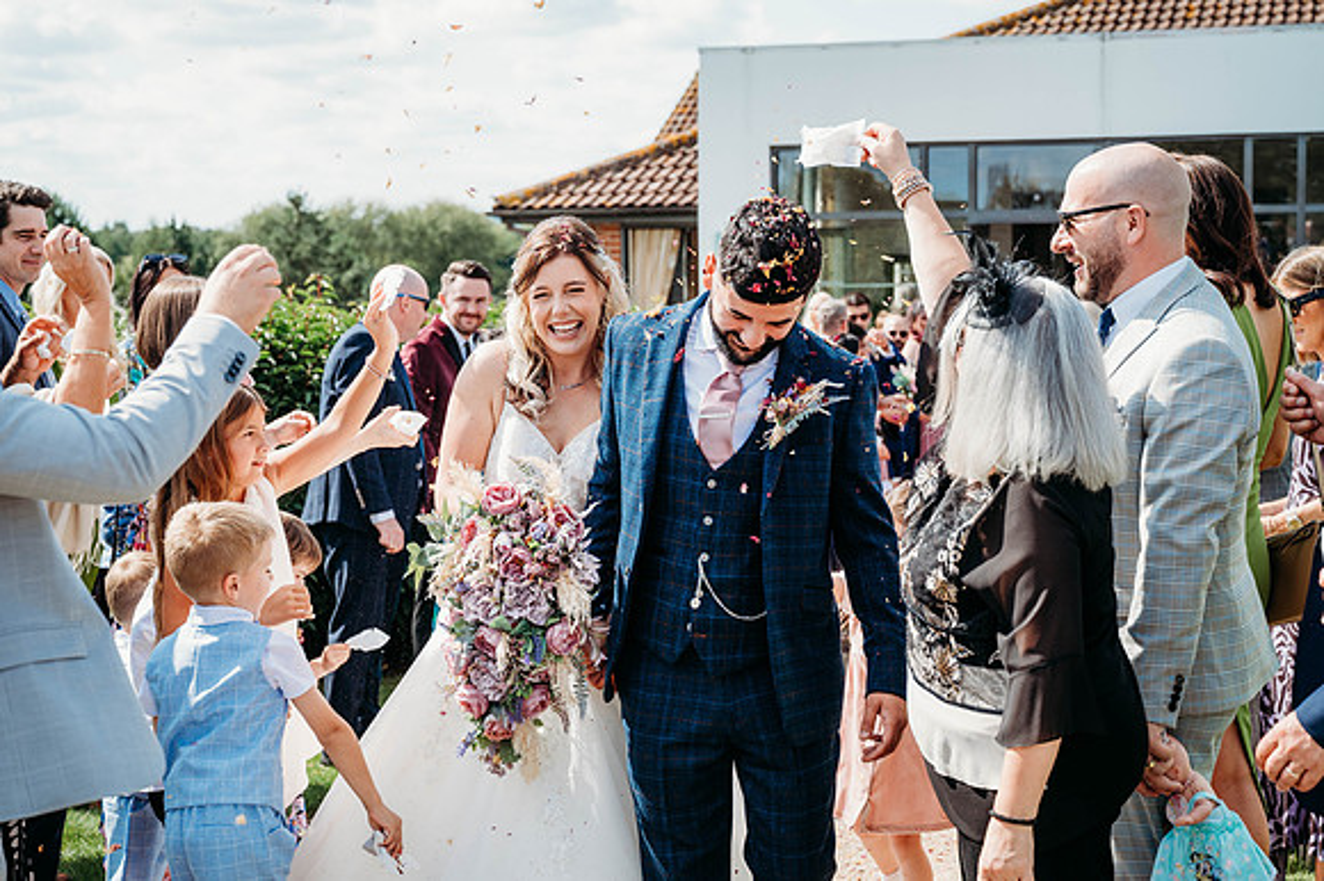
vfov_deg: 23.0
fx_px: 2169
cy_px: 440
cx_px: 662
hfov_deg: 34.0
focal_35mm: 59
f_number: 5
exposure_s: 1/800
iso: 320
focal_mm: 59
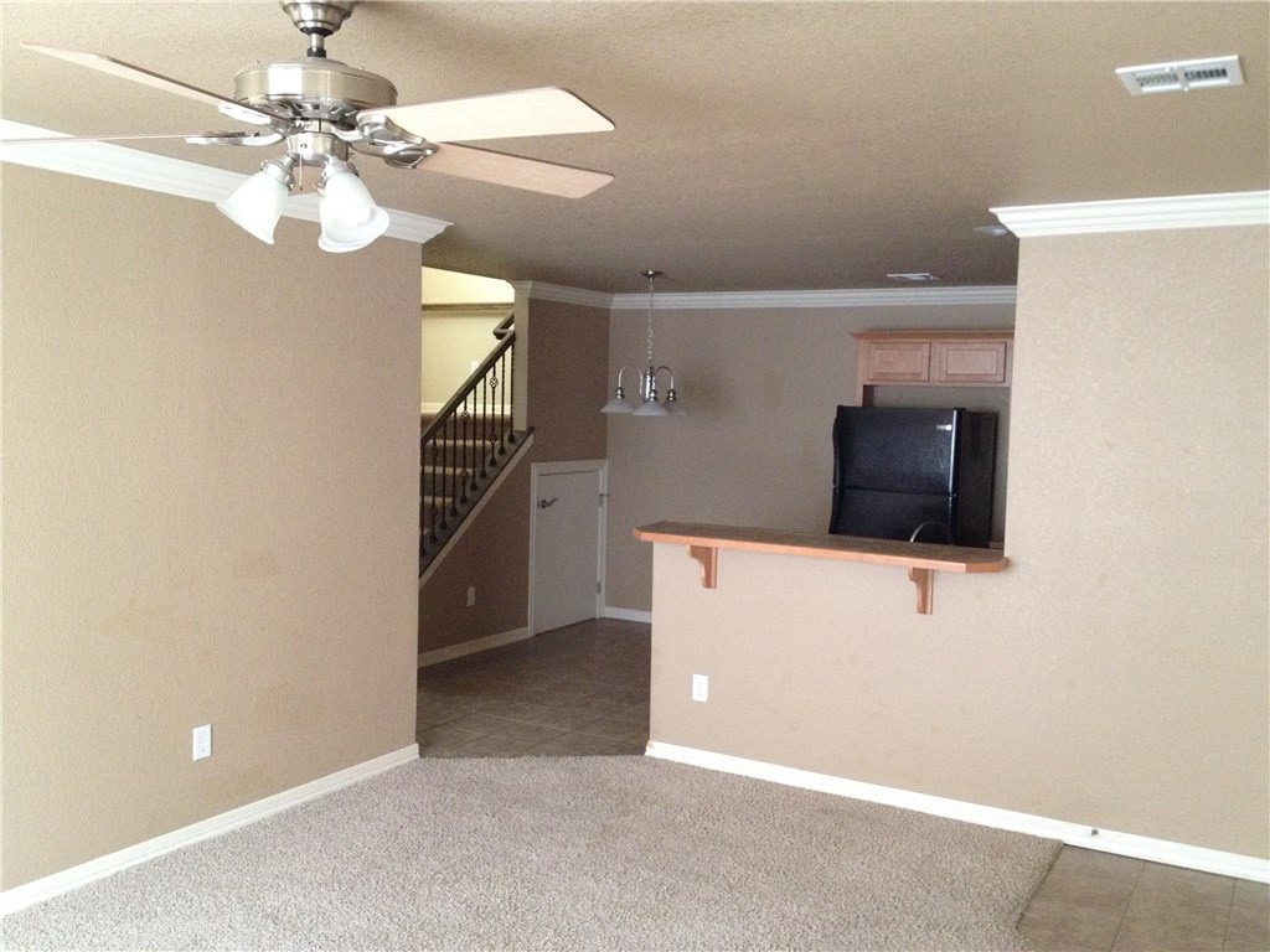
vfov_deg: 40.7
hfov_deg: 52.6
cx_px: 635
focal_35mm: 35
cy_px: 476
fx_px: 1284
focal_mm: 4.28
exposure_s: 1/17
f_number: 2.4
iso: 400
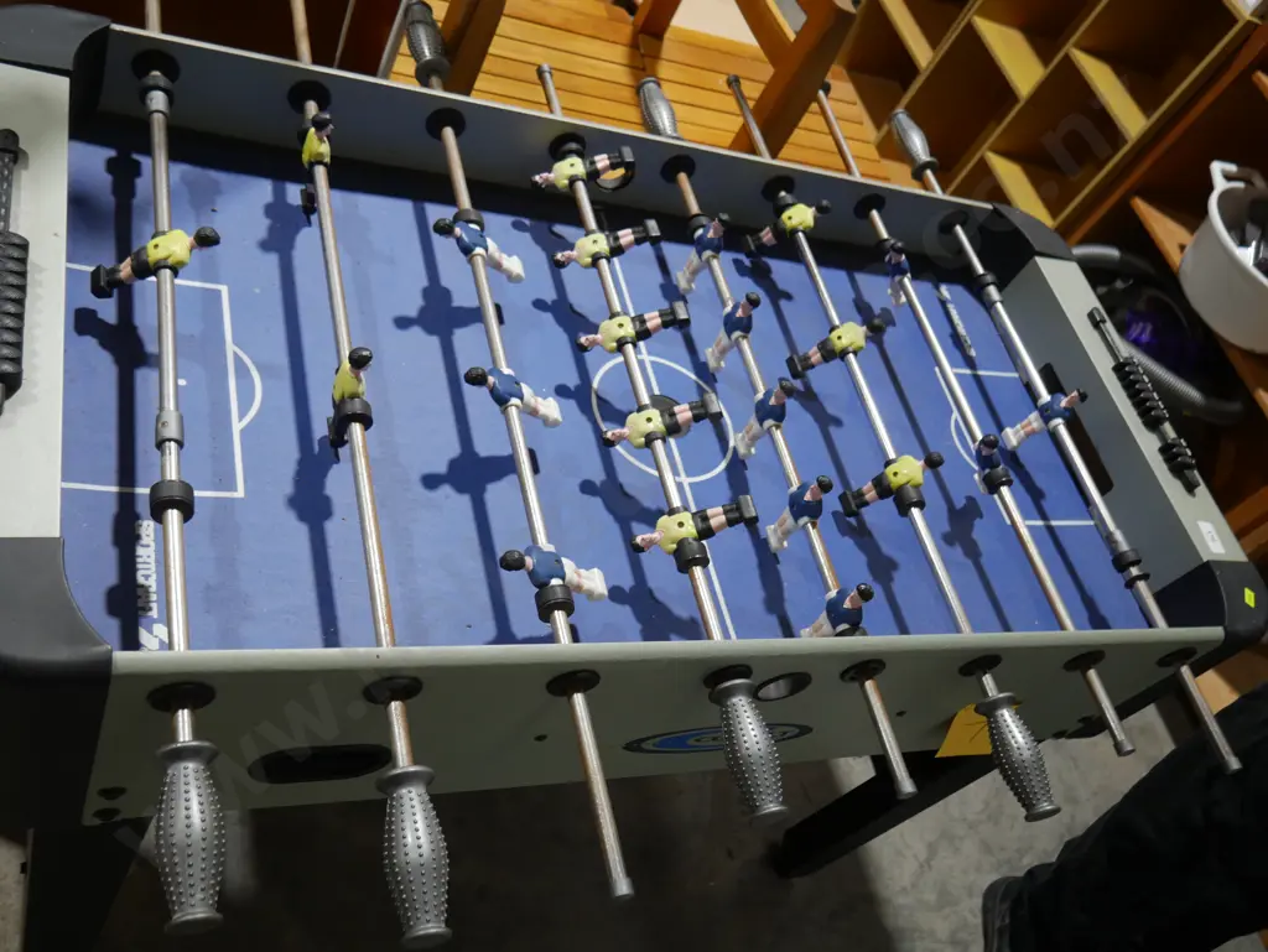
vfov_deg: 44.2
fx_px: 1173
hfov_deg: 56.8
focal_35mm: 32
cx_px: 634
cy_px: 476
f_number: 3.6
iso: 250
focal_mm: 16
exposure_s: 1/60
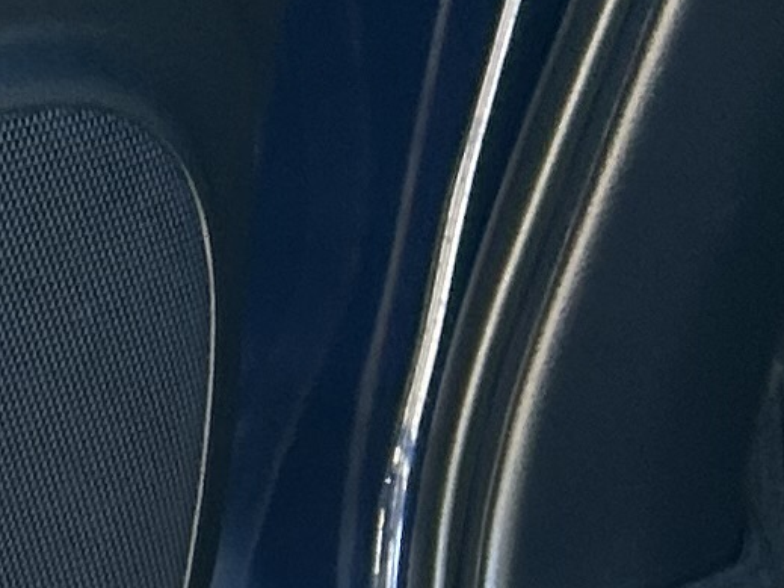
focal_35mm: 202
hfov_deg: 7.7
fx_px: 4574
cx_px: -1997
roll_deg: -1.2
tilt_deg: -23.6
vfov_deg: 7.3
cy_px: 104
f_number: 1.5
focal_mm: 5.7
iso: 80
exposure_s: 1/121
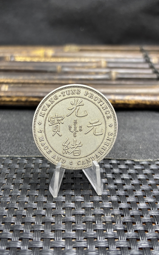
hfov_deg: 44.5
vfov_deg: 66.5
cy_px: 126
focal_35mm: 28
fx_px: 194
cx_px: 74
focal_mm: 5.96
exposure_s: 1/50
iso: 250
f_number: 1.6
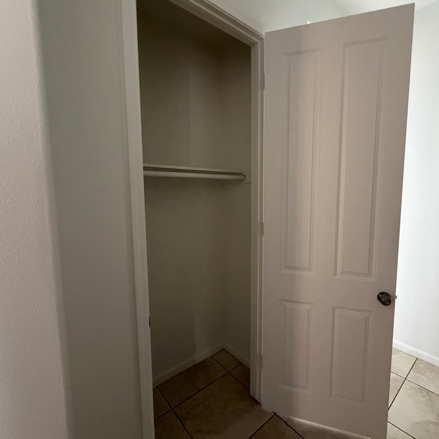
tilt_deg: -7.4
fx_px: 244
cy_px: 215
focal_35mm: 17
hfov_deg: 83.7
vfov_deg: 84.0
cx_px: 244
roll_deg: -0.4
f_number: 2.2
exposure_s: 1/60
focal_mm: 2.22
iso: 800
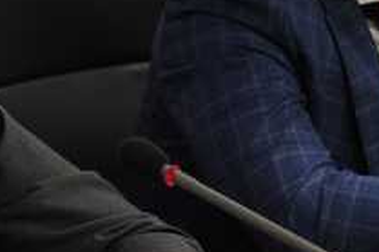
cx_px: 109
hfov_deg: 7.7
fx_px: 2819
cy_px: 63
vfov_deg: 5.1
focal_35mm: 268
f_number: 4.5
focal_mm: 70
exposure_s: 1/125
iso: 3200
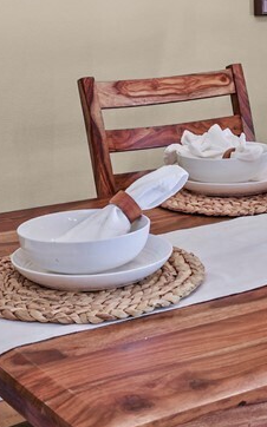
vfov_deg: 22.6
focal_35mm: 86
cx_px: 286
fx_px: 1002
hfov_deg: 14.8
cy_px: -57
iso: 100
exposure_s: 2
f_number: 8
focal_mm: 18
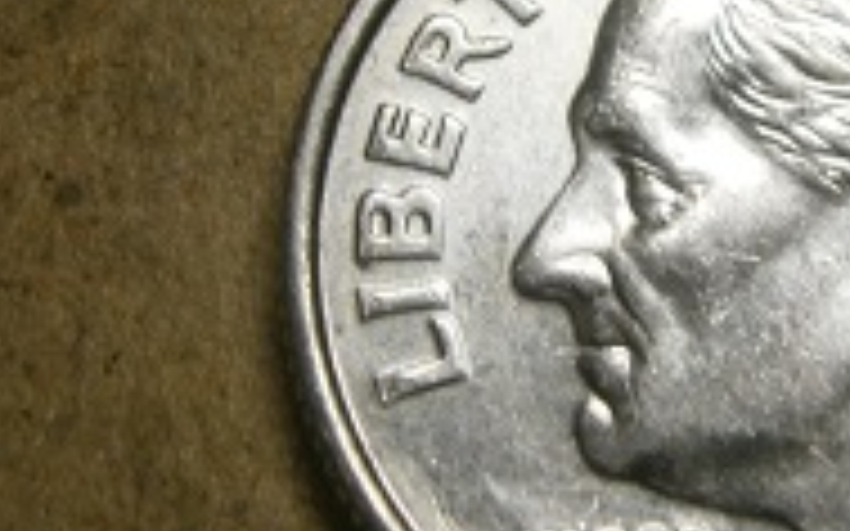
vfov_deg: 9.9
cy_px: 209
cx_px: 801
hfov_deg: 15.6
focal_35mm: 132
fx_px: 3057
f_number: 3.4
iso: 125
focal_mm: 8.3
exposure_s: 1/40
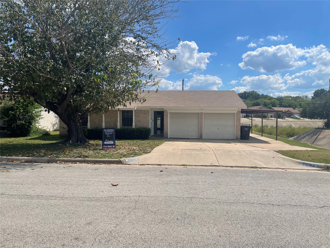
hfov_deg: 69.4
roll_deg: -0.8
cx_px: 165
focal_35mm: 25
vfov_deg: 54.9
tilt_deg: -3.1
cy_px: 124
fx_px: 238
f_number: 1.6
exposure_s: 1/6579
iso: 32
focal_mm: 5.1
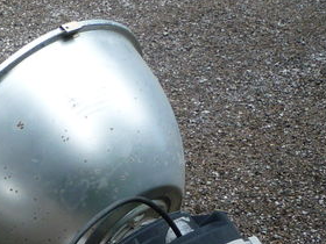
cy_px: 385
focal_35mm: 107
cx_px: -215
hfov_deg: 16.2
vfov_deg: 13.0
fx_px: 1008
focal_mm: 5.2
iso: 100
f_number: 4
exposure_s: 1/200
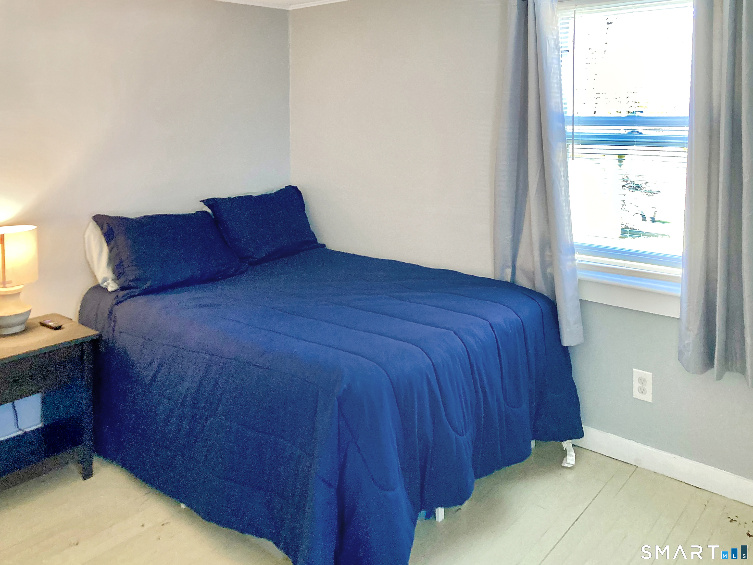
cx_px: 376
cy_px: 282
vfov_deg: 49.7
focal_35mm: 28
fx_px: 609
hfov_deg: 63.4
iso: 250
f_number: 1.8
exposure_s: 1/60
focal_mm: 3.99
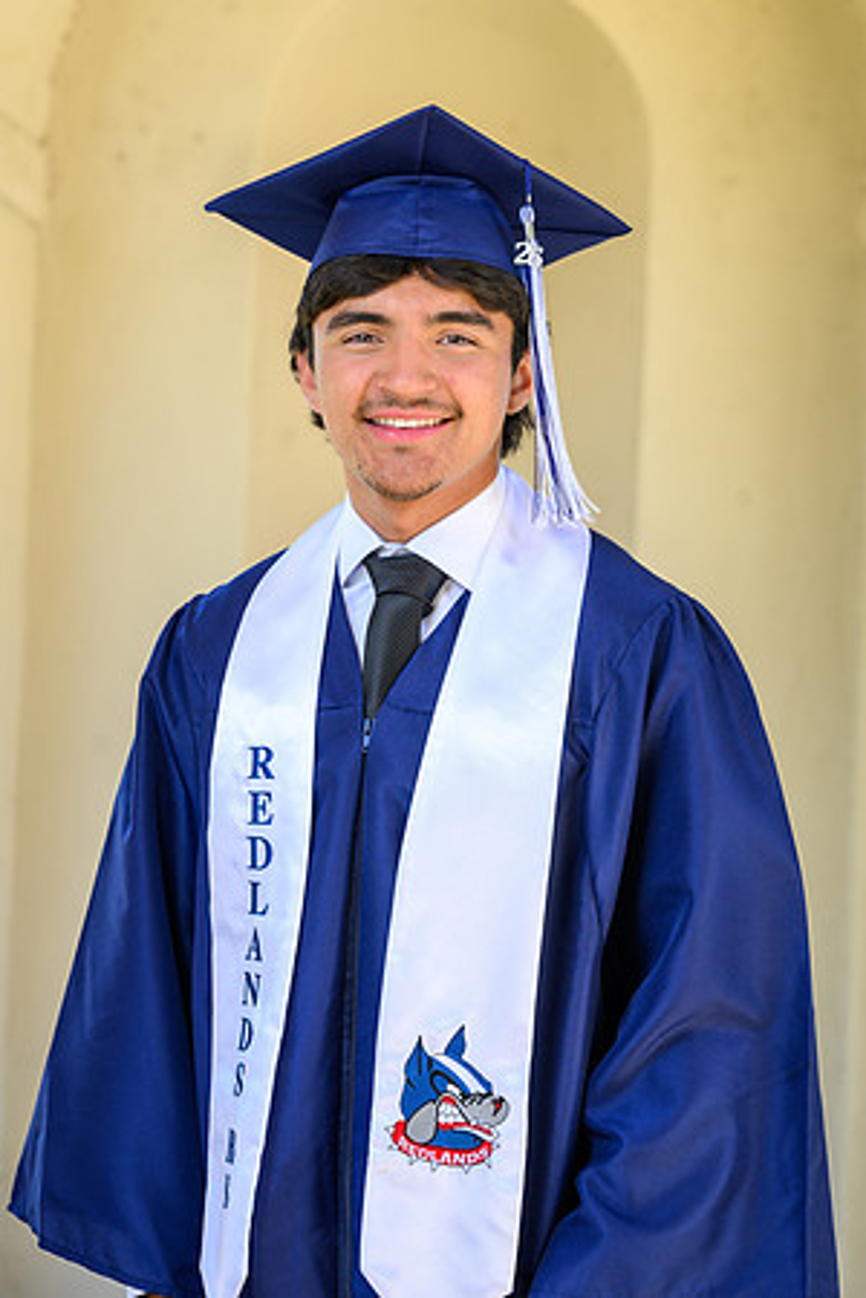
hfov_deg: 16.1
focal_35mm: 85
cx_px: 433
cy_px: 649
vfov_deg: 23.9
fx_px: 3067
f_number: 5.6
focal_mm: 85
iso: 100
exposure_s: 1/80
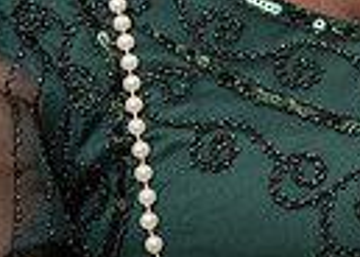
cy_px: -241
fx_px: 3587
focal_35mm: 351
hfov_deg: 5.6
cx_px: 777
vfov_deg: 4.1
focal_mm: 48
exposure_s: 1/160
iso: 100
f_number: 7.1
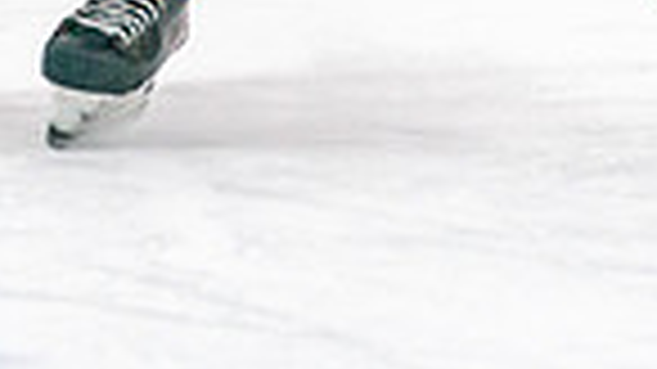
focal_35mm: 752
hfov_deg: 2.9
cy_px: -484
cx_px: 360
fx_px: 13096
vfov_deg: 1.6
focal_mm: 181
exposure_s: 1/1250
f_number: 2.8
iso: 3200
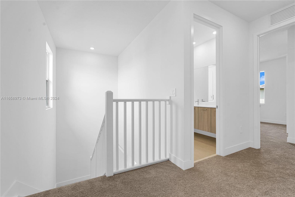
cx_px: 148
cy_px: 98
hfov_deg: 96.7
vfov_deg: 73.7
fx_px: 131
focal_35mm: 16
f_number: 8
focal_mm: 16
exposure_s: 1/30
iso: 200
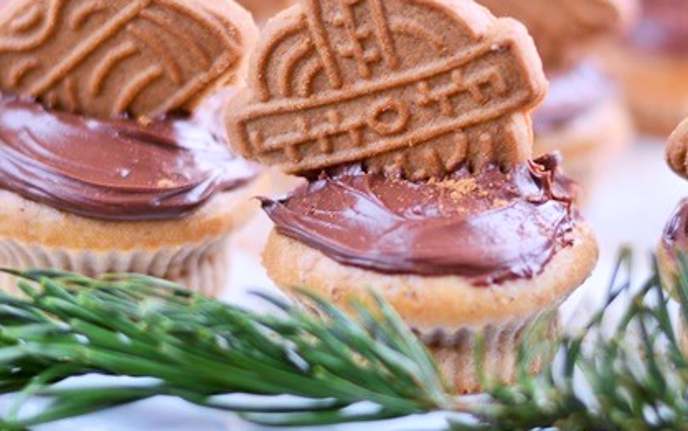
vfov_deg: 10.2
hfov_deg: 16.3
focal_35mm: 128
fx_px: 2401
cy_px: 177
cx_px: 370
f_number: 2.2
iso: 160
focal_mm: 50
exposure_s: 1/60
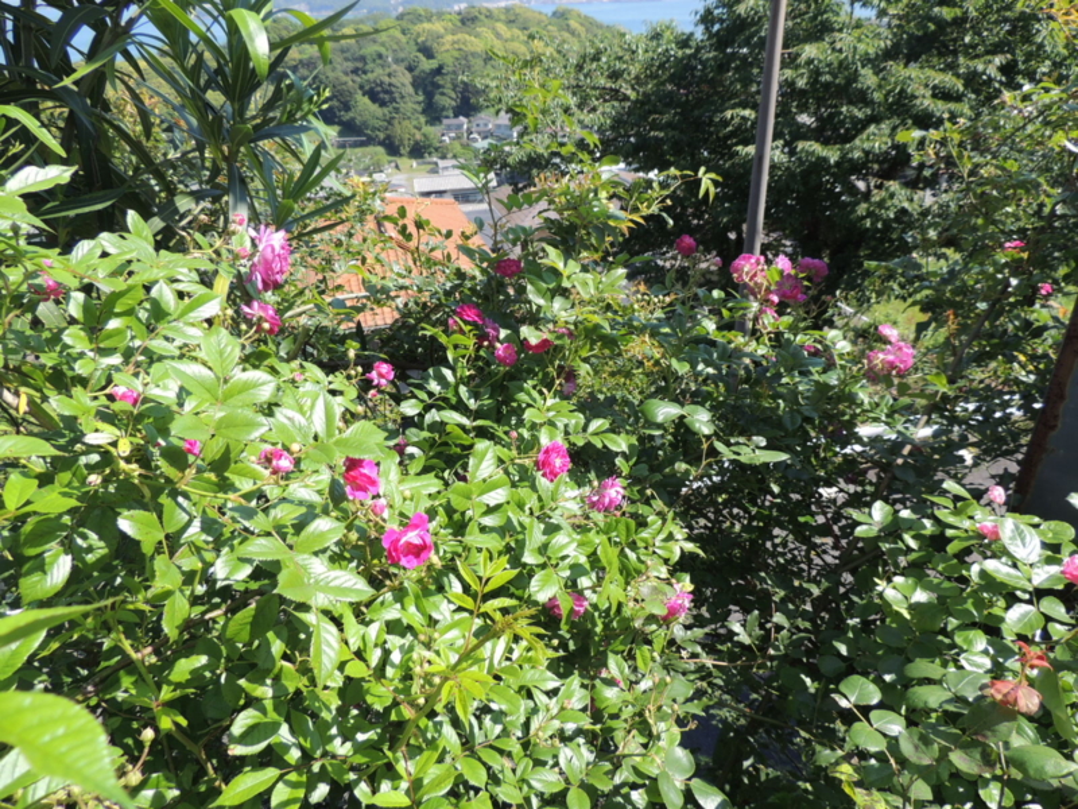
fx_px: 747
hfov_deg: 71.6
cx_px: 539
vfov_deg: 56.8
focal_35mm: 24
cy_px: 404
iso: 100
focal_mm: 4.3
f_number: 3
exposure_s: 1/500
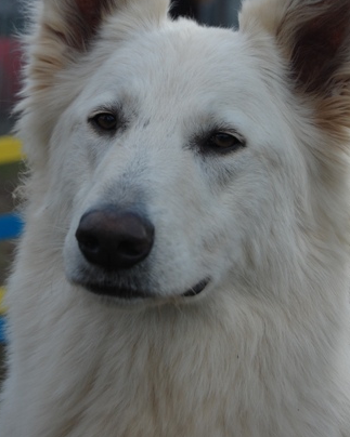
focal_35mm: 123
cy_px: 131
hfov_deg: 12.6
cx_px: 171
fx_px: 1590
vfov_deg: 15.6
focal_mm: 55
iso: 280
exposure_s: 1/500
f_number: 5.6
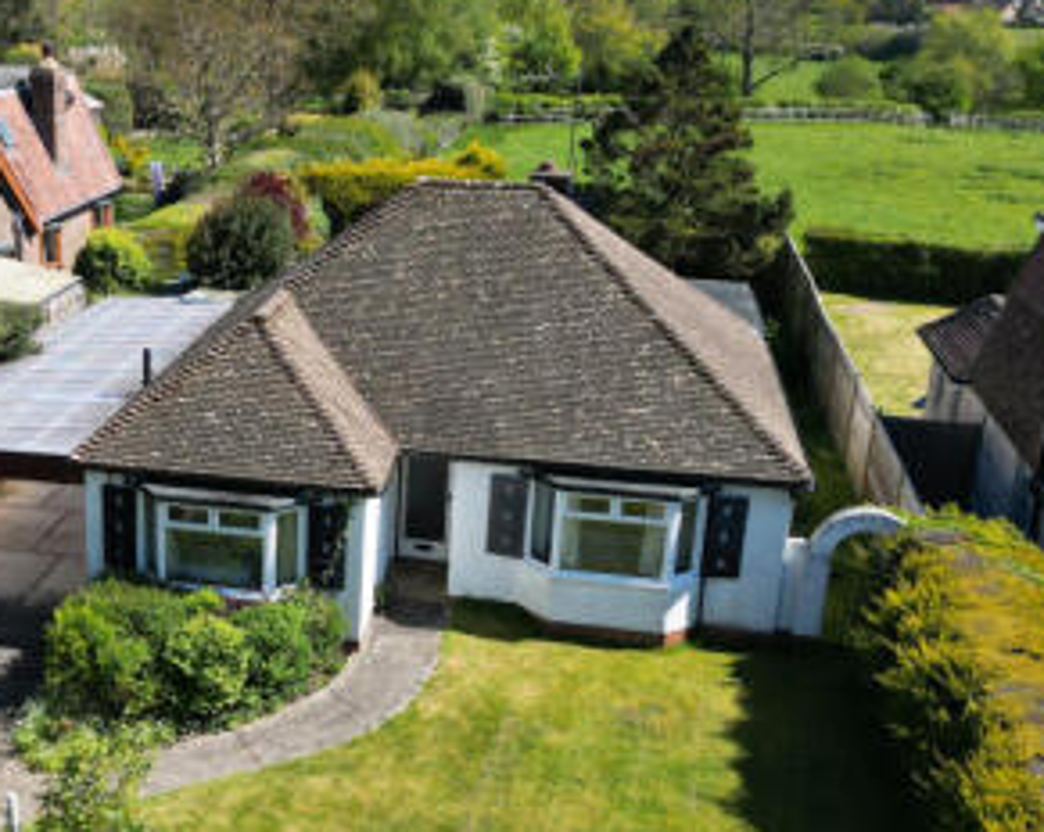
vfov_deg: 32.0
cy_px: 443
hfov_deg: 38.7
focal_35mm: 47
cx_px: 278
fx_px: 1450
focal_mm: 6.72
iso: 130
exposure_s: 1/2500
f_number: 1.7
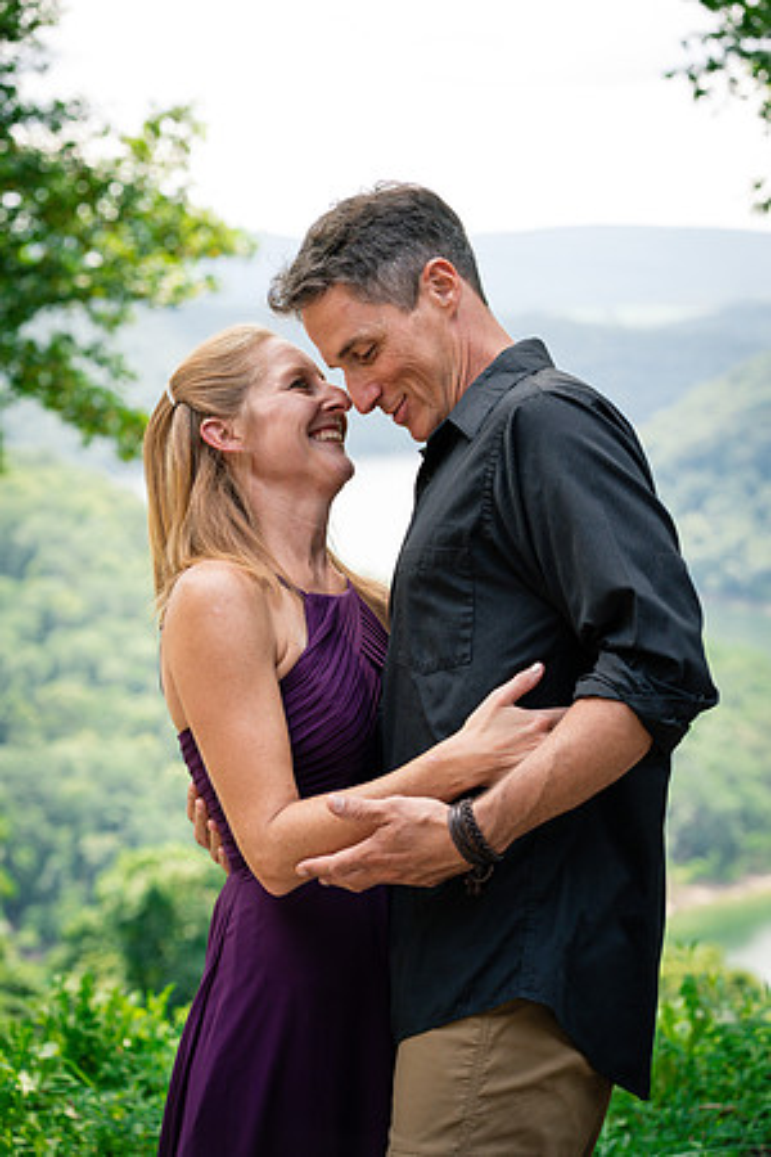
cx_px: 386
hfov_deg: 16.1
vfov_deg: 23.9
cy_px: 578
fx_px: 2730
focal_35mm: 85
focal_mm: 85
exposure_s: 1/800
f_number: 5
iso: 800
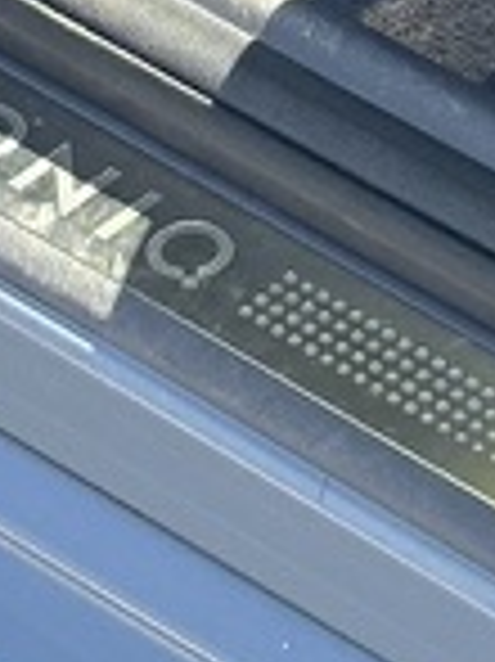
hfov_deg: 4.4
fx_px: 6377
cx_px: 585
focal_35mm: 334
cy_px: -1306
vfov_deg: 5.6
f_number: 1.78
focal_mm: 6.86
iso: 64
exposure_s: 1/121
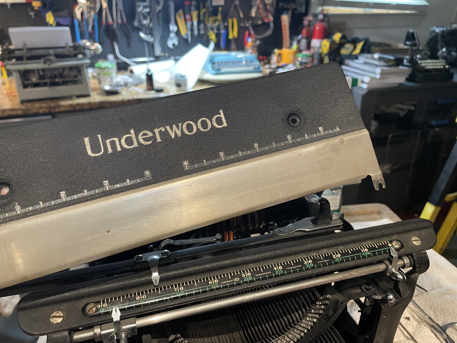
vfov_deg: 53.1
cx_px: 228
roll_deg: -0.1
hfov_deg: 67.3
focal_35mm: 26
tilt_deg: -27.2
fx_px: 343
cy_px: 172
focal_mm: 4.2
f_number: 1.6
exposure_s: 1/60
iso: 320
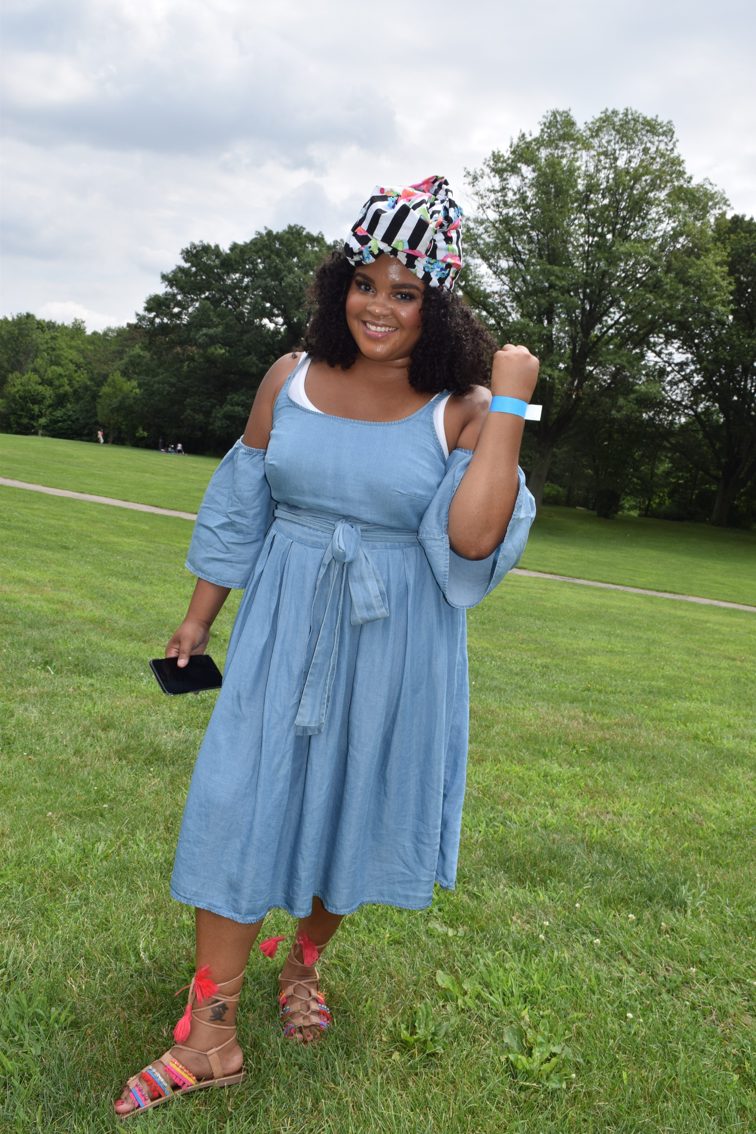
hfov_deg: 47.9
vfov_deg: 67.4
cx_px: 378
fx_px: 850
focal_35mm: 27
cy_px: 567
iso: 100
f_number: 10
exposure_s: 1/200
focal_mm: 18
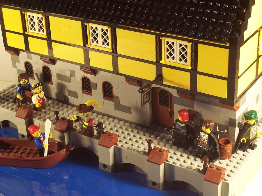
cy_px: 98
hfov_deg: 29.4
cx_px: 131
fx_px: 500
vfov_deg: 22.3
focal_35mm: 66
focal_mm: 10.8
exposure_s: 1/20
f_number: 4
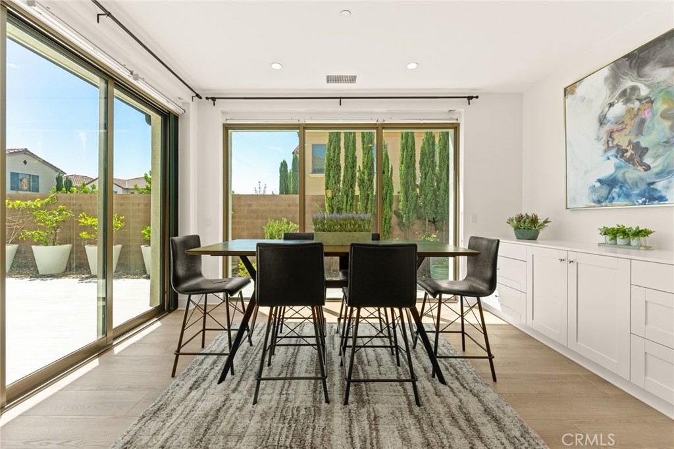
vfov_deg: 81.2
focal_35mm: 14
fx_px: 262
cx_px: 337
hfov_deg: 104.2
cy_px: 224
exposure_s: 1/60
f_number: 6.3
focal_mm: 14
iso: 250
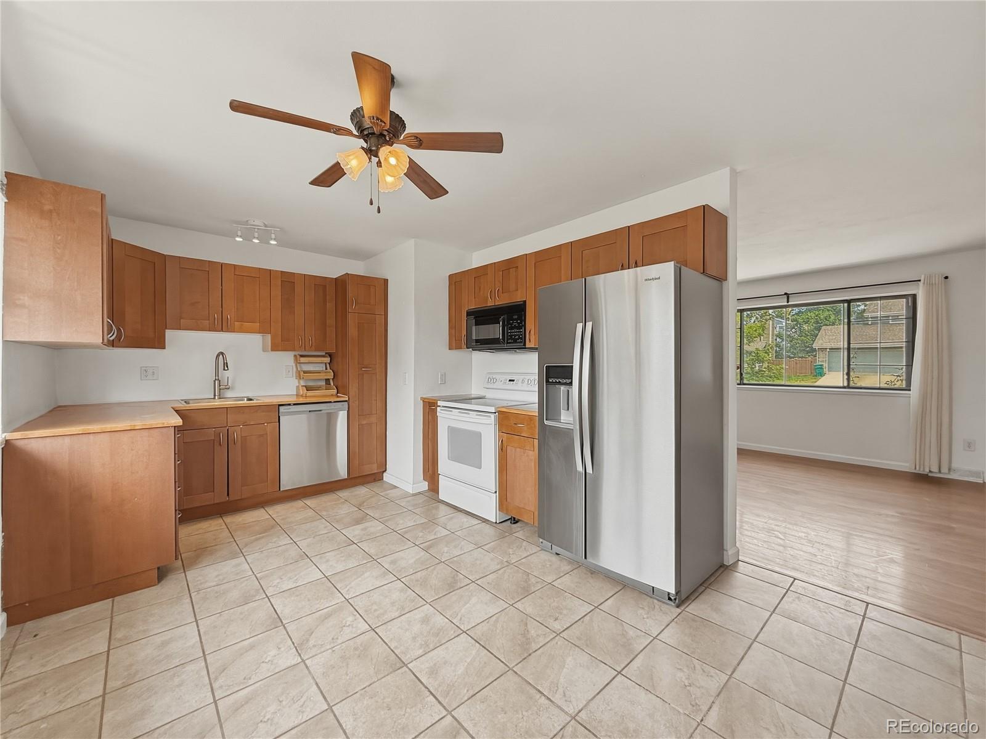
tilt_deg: -0.2
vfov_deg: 85.7
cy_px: 370
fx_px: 399
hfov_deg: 102.1
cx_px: 493
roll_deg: -0.5
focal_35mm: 14
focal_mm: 2.2
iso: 80
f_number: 2.2
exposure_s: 1/99
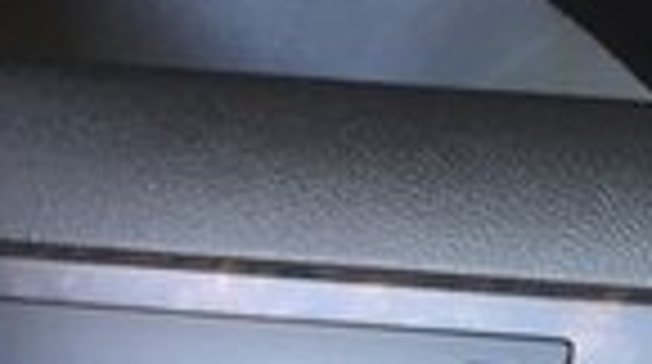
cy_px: 577
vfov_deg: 8.2
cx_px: 1075
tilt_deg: -72.3
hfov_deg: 13.7
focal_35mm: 144
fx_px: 2485
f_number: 2.2
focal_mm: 4.15
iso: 80
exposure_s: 1/33
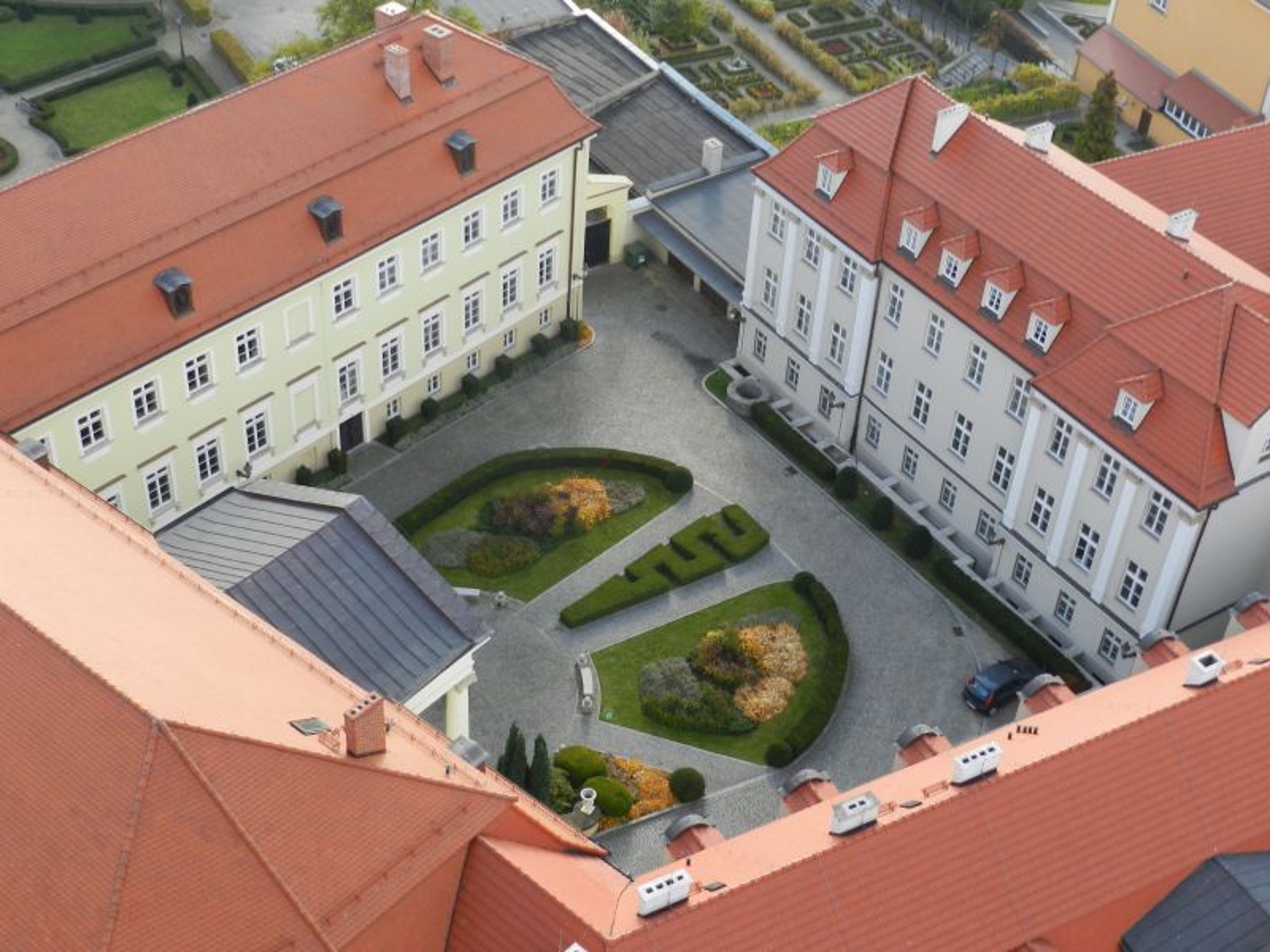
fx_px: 1688
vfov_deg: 31.5
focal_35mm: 46
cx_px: 635
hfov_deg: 41.2
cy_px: 476
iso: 160
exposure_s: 1/250
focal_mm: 8.1
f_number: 4.2
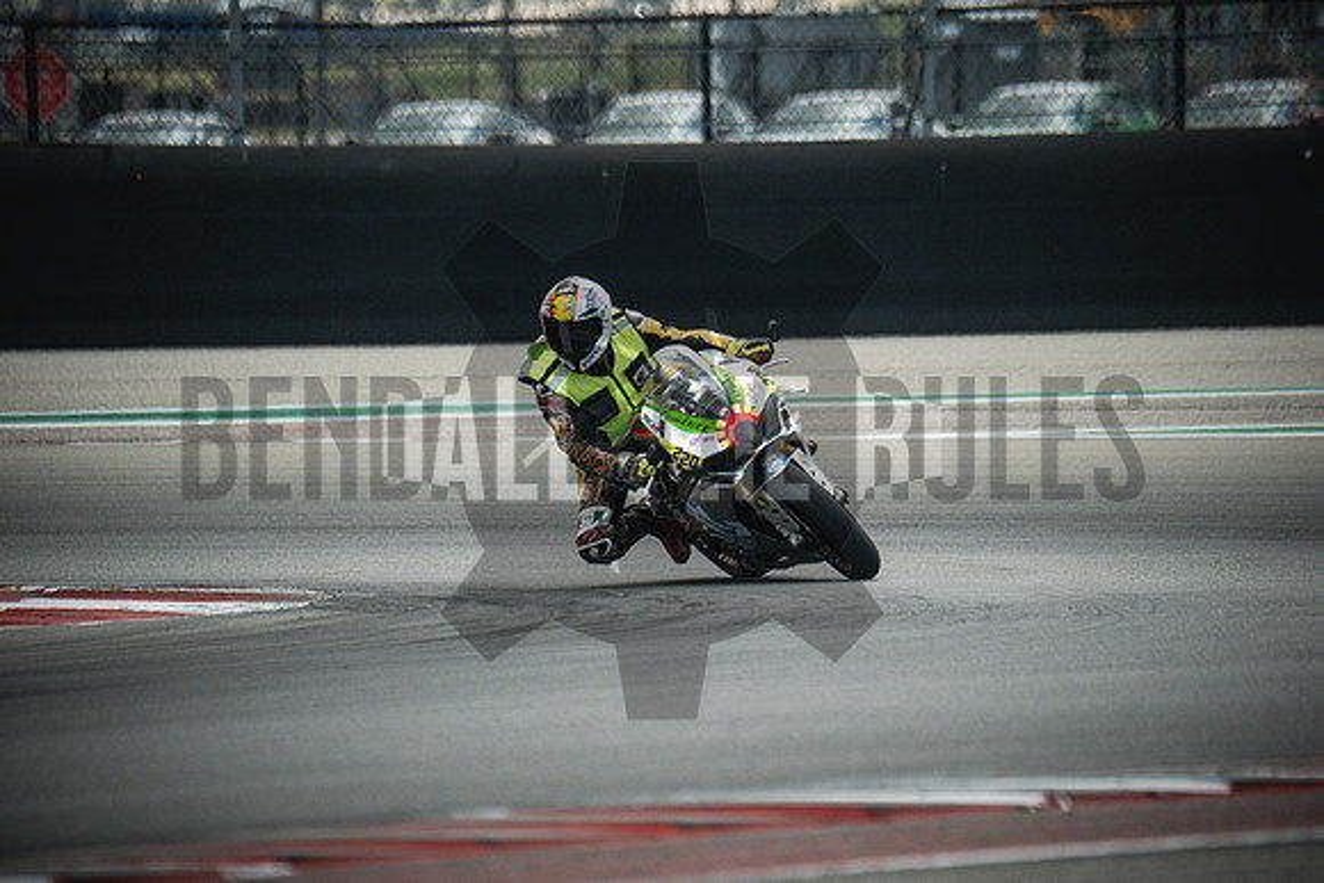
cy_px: 442
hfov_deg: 3.4
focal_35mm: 600
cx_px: 662
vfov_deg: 2.3
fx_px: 22071
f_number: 5.6
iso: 1600
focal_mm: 400
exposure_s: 1/1600
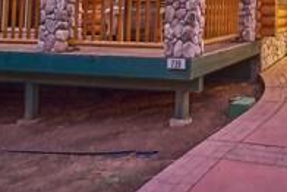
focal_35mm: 49
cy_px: -18
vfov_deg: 25.6
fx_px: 391
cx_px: 277
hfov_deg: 36.8
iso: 800
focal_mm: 10
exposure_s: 1/30
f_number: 5
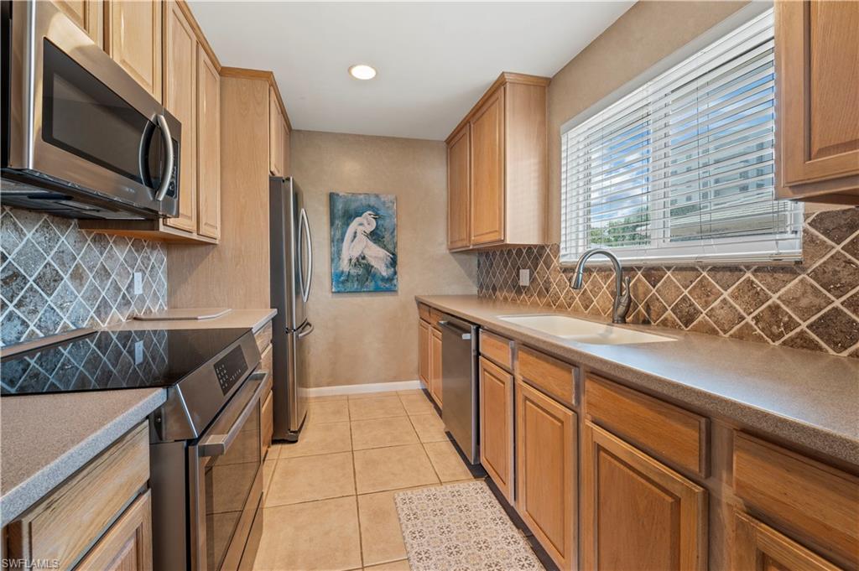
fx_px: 334
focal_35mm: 14
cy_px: 286
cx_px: 430
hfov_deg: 104.3
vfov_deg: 81.1
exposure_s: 6
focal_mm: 14
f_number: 13
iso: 200
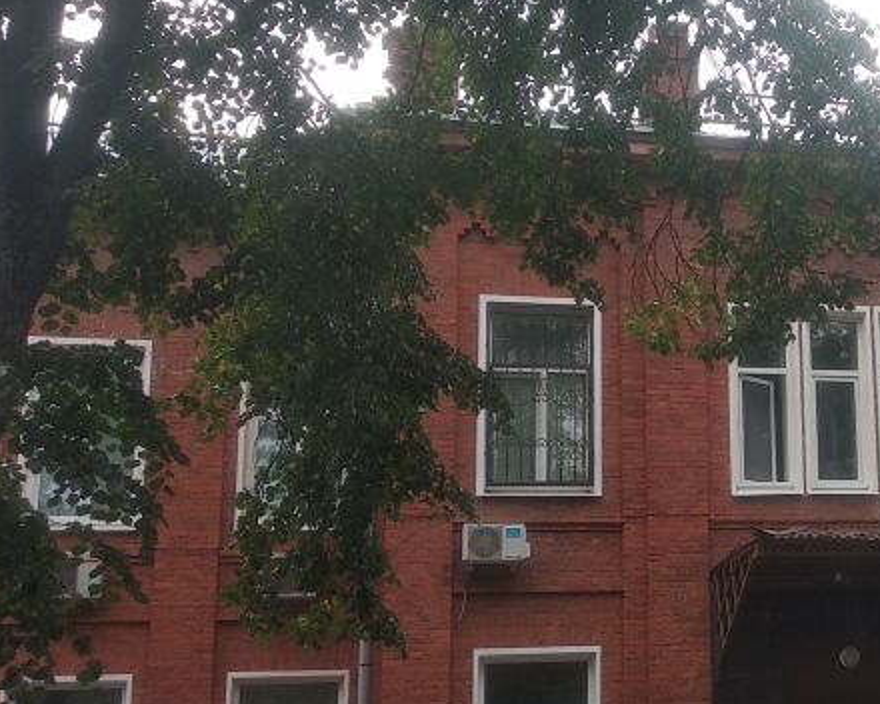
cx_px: 910
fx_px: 1537
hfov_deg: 29.5
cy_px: 408
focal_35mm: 59
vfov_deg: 25.8
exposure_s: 1/143
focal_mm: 3.81
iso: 100
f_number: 2.2
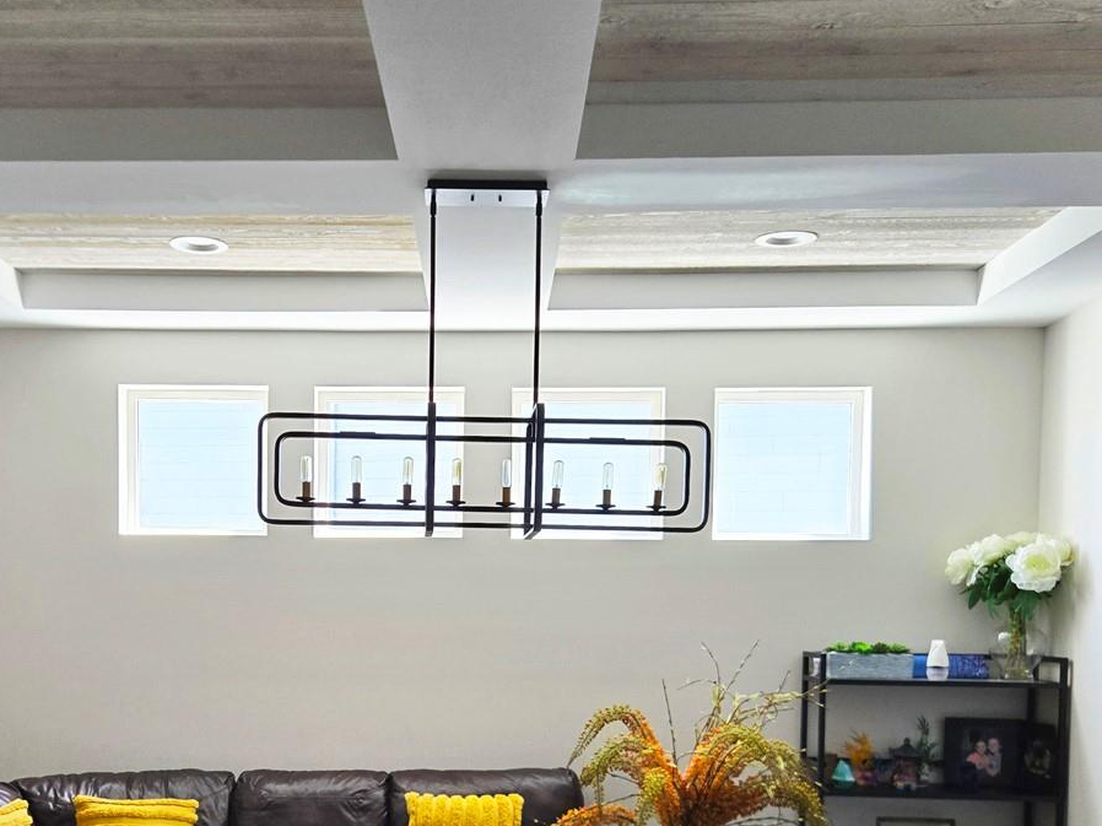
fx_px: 1305
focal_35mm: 41
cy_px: 659
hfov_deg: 45.6
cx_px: 454
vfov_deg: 34.1
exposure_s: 1/180
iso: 125
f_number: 1.8
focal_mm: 5.4
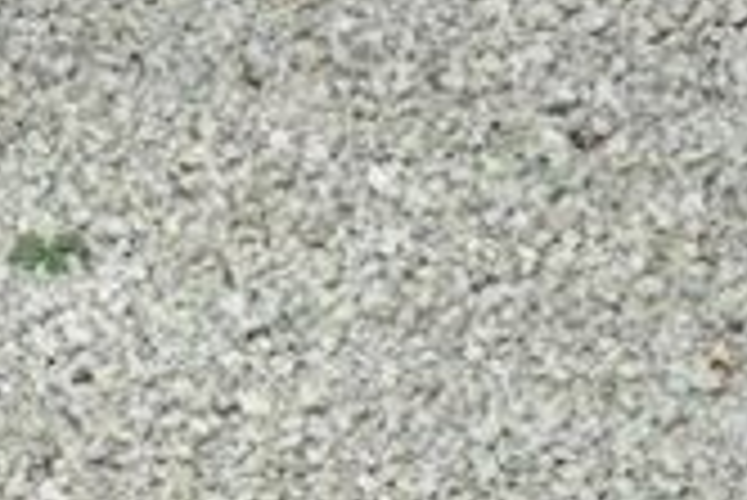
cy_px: -1216
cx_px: -1872
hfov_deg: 4.3
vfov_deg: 3.0
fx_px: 9470
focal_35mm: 456
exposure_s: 1/250
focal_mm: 42
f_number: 4.5
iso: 500
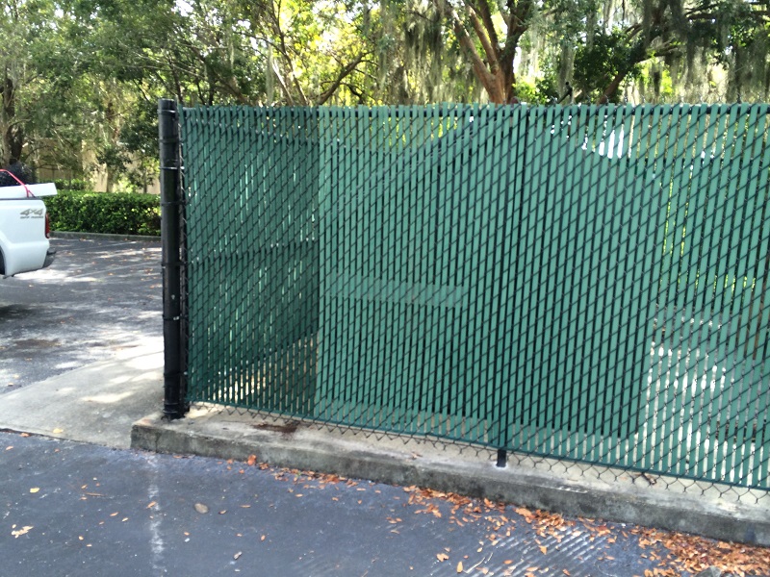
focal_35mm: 30
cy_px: 288
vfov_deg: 46.8
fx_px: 667
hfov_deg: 60.0
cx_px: 385
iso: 32
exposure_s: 1/186
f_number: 2.2
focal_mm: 4.12
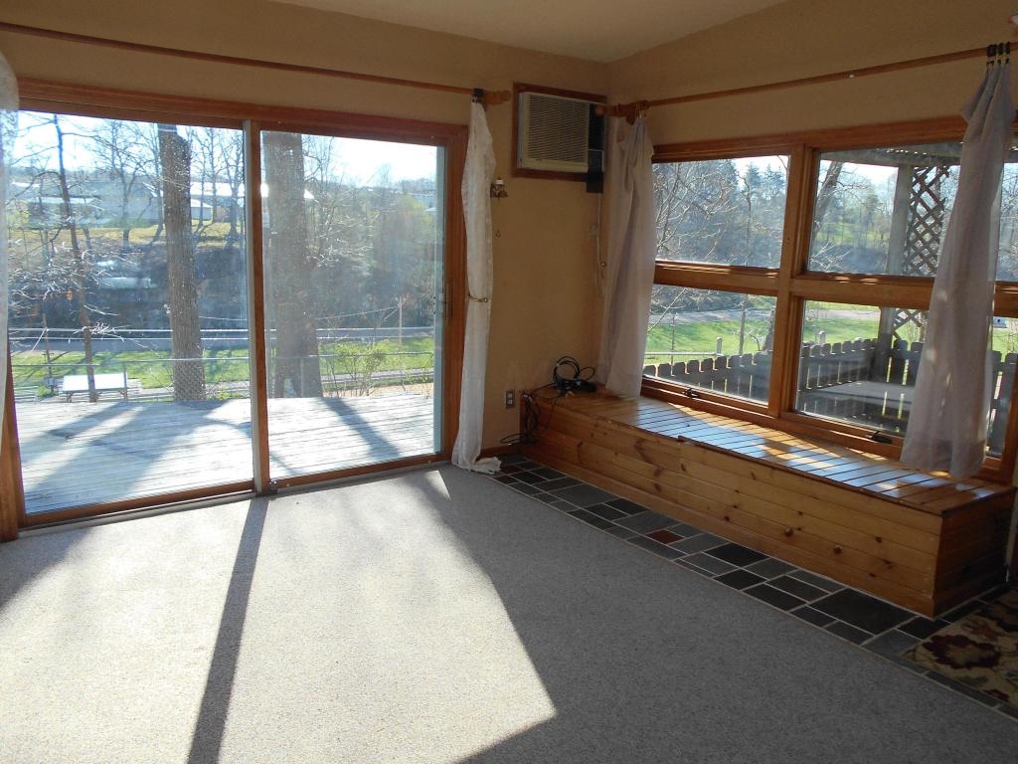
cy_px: 382
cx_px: 509
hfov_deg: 67.3
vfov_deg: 53.1
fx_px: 765
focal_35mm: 26
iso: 80
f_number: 3.2
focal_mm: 4.6
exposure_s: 1/200
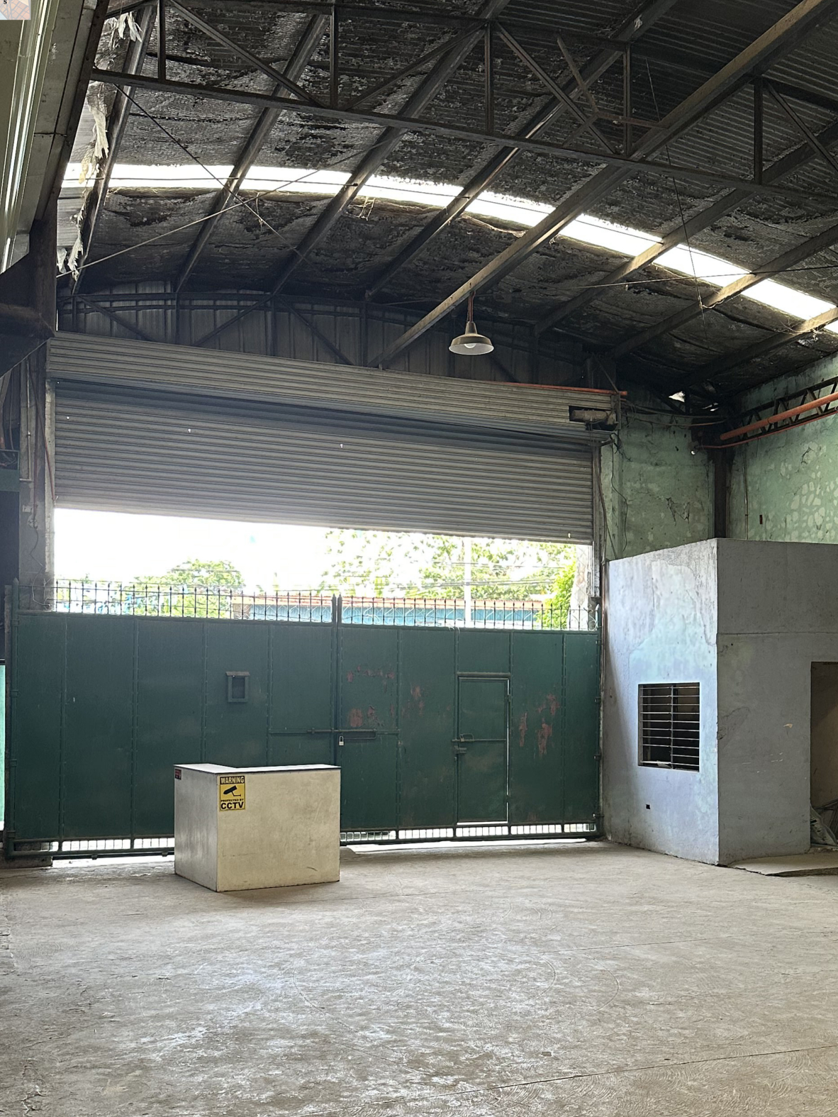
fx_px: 1258
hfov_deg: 36.6
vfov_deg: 47.5
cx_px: 522
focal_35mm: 39
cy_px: 682
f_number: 1.78
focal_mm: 6.86
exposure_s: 1/97
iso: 250
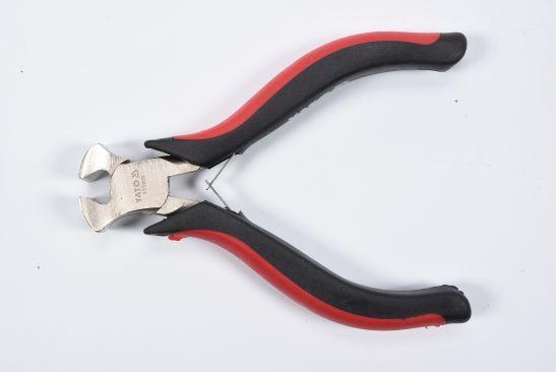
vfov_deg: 18.2
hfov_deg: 27.0
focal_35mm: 75
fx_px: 1160
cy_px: 186
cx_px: 278
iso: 250
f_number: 16
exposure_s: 1/125
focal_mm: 50
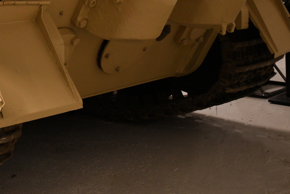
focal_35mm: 90
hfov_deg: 21.4
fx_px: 725
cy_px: -1
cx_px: -33
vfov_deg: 14.9
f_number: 3.2
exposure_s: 1/40
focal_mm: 22
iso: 800
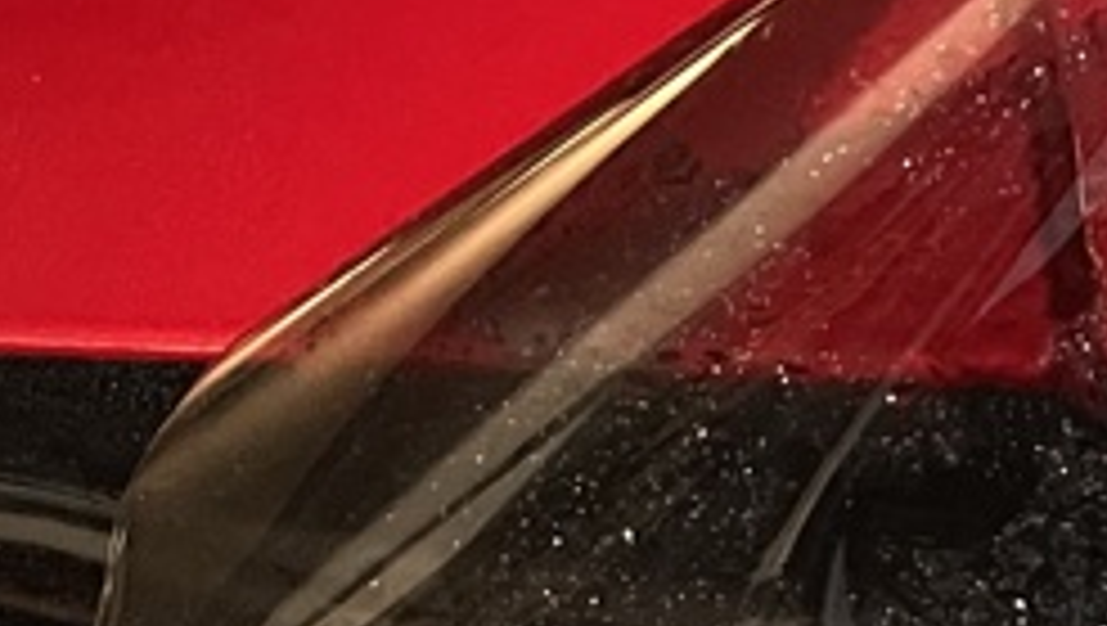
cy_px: 540
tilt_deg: -21.3
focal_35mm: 138
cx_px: 1809
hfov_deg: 14.2
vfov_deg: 8.8
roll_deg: +0.9
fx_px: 4055
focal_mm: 5.1
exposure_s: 1/30
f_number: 1.6
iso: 800
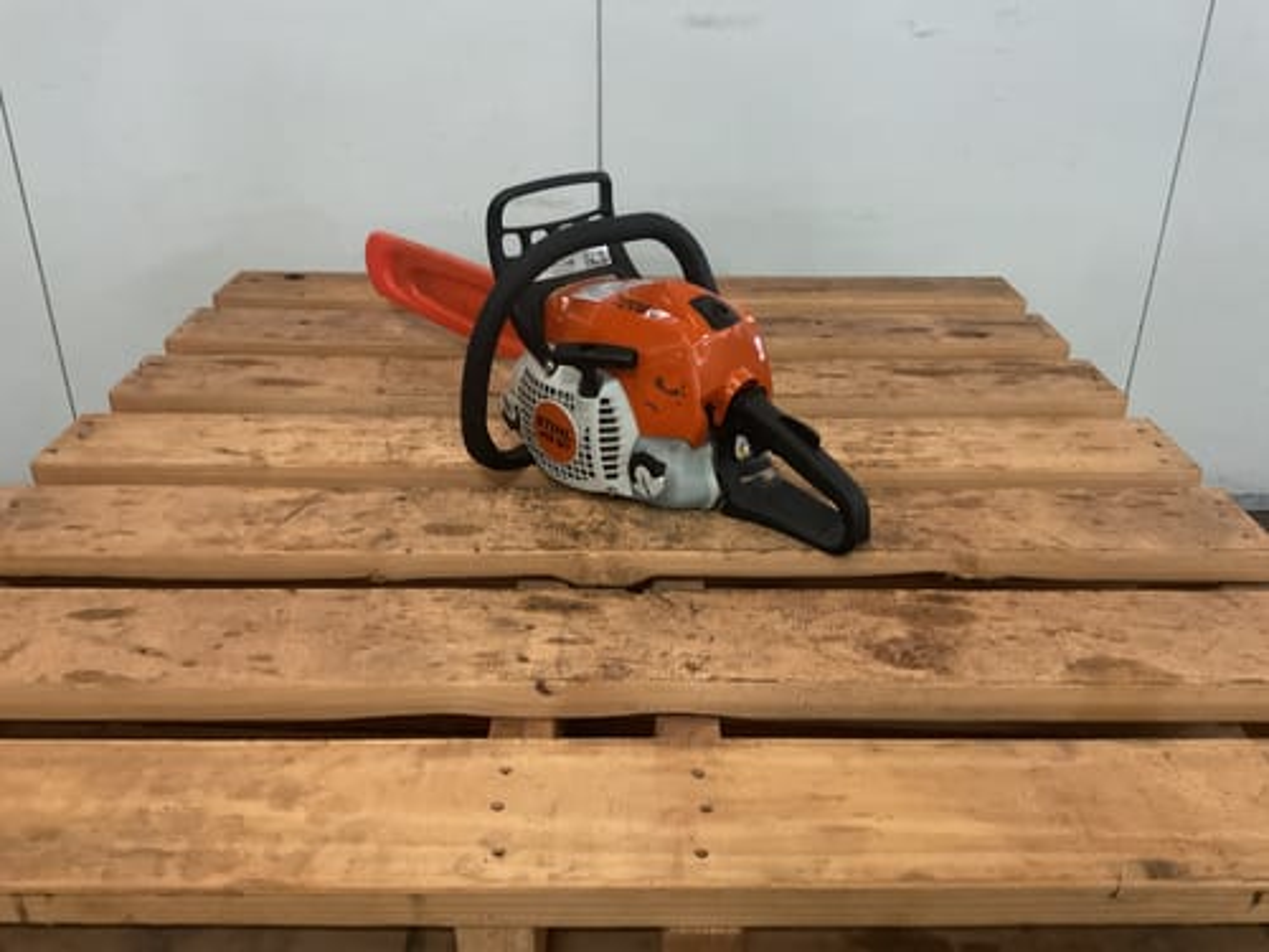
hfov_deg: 61.7
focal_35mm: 29
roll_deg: -0.5
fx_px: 1063
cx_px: 634
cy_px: 476
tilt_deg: -28.3
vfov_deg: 48.2
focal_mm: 3
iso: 320
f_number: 1.8
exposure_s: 1/30
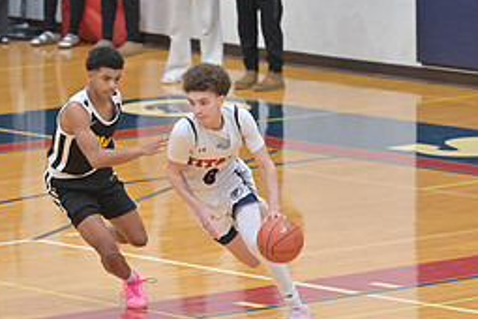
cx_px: 221
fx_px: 5576
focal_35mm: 420
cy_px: 203
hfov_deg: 4.9
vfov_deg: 3.3
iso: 5600
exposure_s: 1/800
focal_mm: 185
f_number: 4
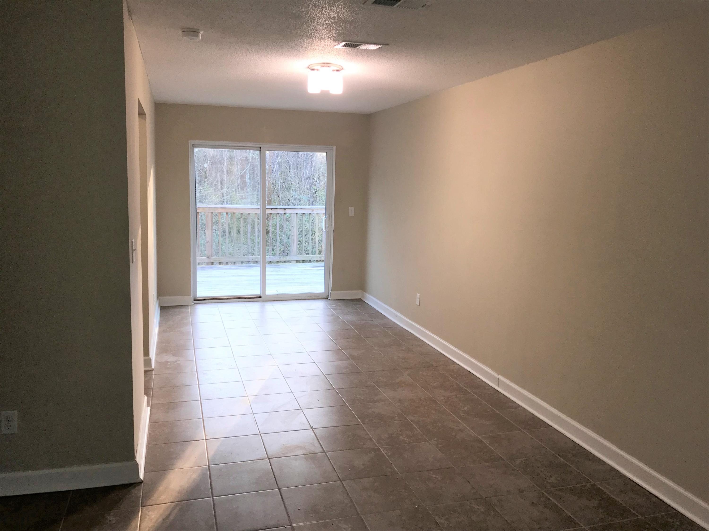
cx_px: 354
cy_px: 266
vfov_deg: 49.7
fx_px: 573
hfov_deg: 63.4
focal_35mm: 28
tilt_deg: -8.4
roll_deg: -1.9
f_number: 1.8
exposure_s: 1/30
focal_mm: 3.99
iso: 20
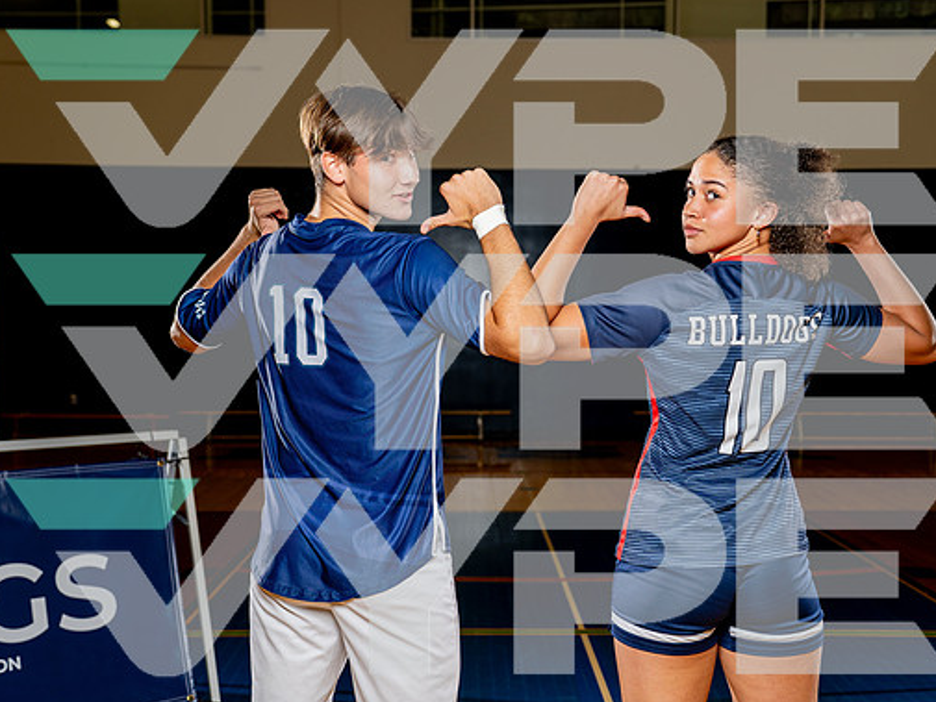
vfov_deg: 29.7
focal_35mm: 49
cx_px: 484
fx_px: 1325
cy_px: 353
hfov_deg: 38.9
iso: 100
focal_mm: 44
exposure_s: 1/250
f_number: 4
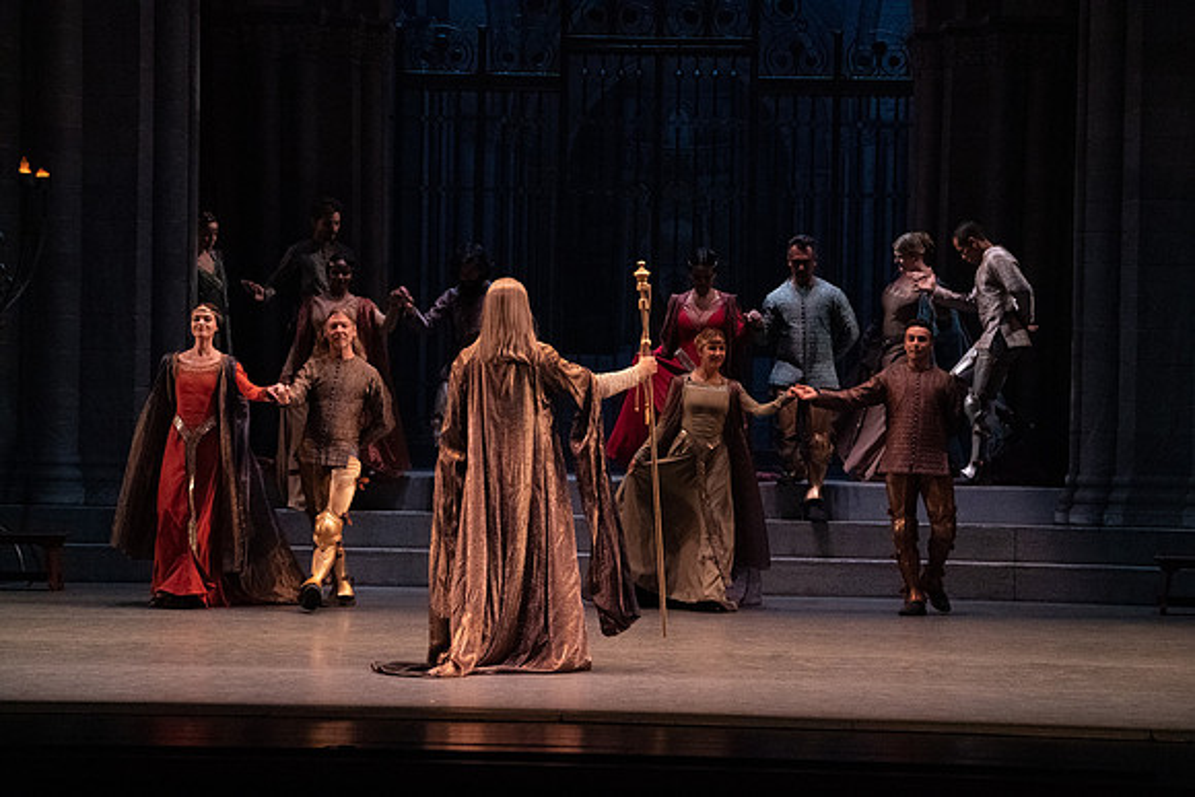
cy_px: 398
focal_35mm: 147
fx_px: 4880
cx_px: 598
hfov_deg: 14.0
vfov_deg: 9.3
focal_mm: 147
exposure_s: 1/320
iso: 20000
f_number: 9
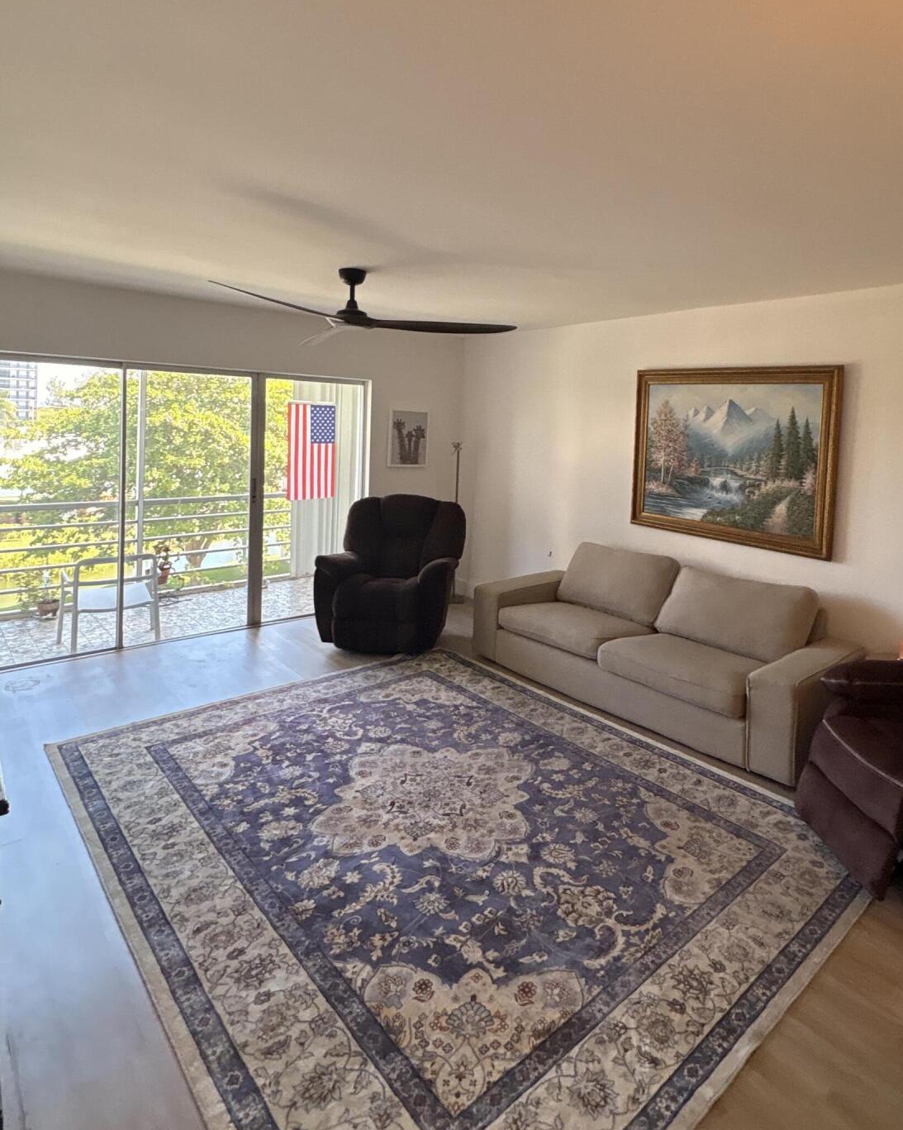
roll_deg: -0.1
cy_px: 441
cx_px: 514
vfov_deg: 79.3
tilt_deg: +0.7
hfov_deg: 67.8
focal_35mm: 20
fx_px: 668
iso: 200
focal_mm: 2.22
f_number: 2.2
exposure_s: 1/120
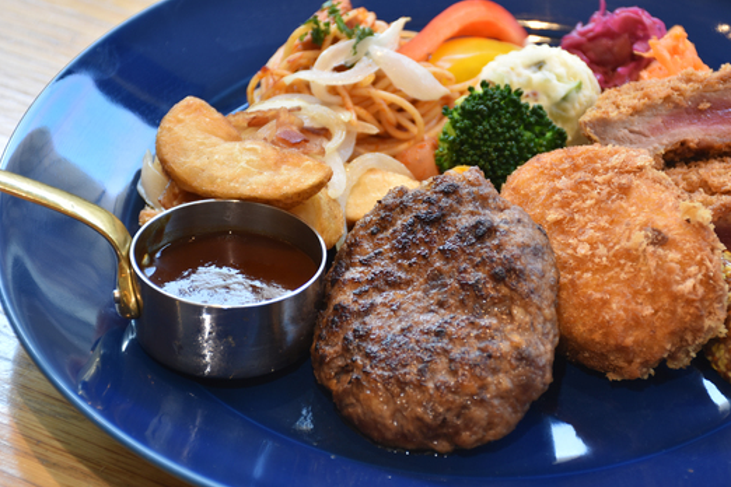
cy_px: 233
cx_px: 436
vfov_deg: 12.0
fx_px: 2315
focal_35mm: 114
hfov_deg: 17.9
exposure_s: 1/6
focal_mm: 62
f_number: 5
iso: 100
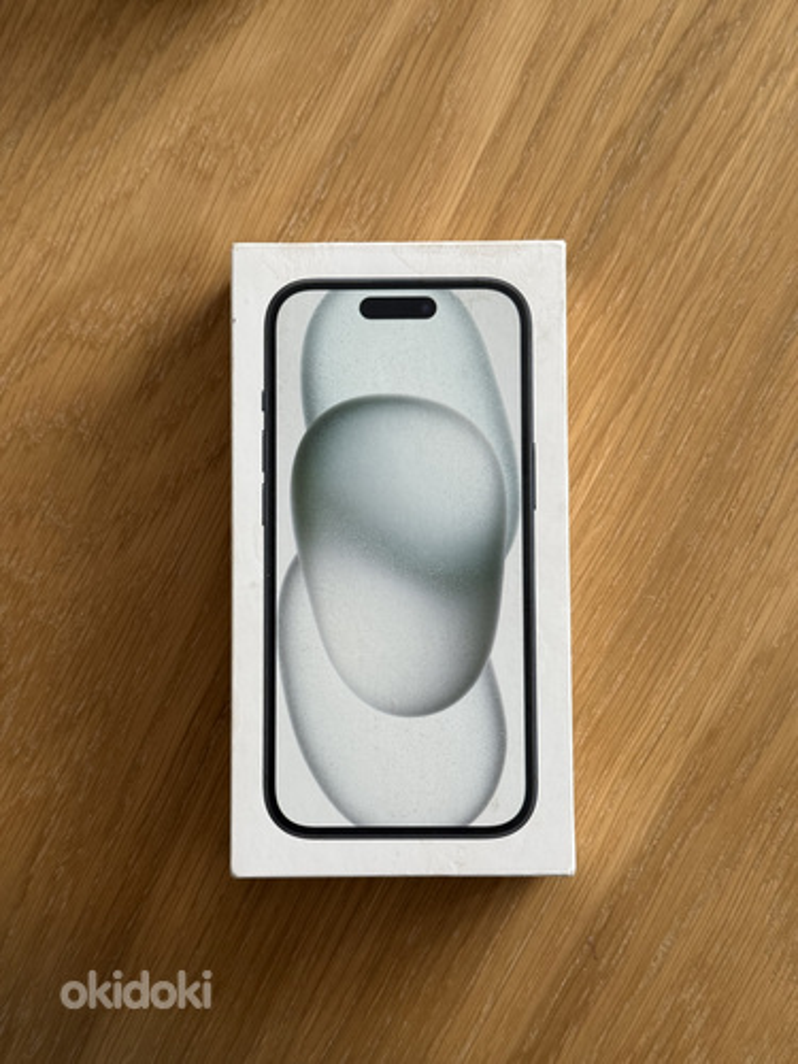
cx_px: 399
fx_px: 1475
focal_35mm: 48
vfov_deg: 39.7
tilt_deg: -85.2
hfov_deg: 30.3
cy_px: 532
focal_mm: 6.76
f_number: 1.78
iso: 100
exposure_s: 1/74
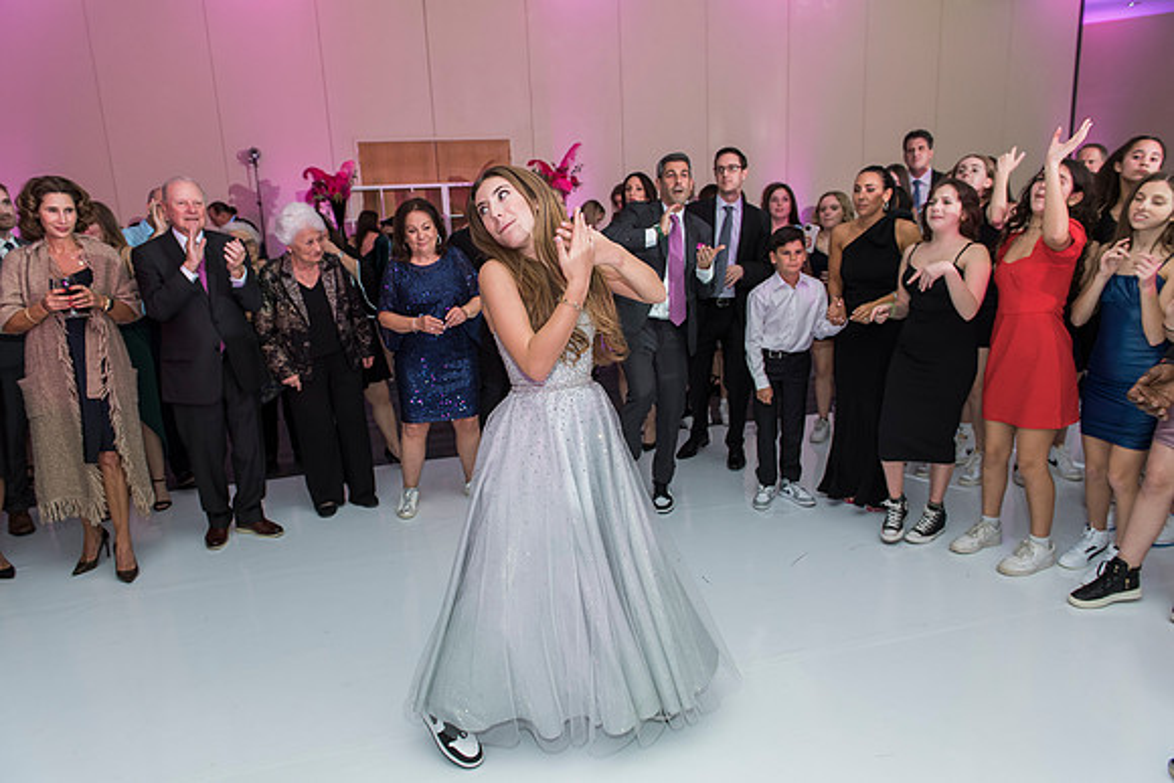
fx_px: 783
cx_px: 587
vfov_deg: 53.2
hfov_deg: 73.7
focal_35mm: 24
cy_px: 392
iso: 800
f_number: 4
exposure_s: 1/100
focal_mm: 24
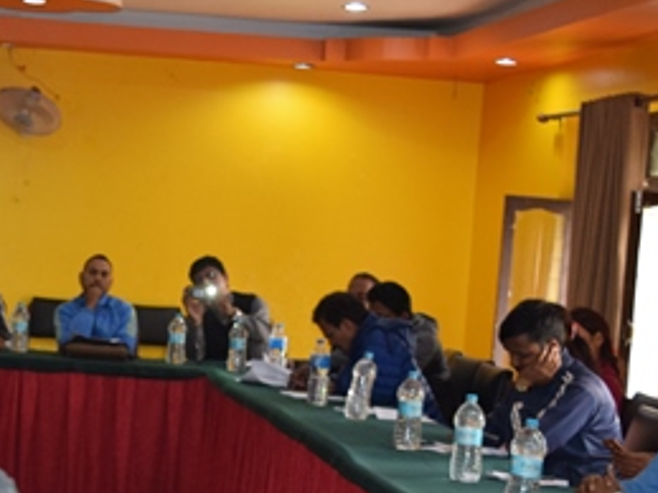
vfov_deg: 15.3
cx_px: 56
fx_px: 1828
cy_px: 347
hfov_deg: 20.0
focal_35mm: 96
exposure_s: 1/60
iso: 1100
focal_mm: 27
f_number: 4
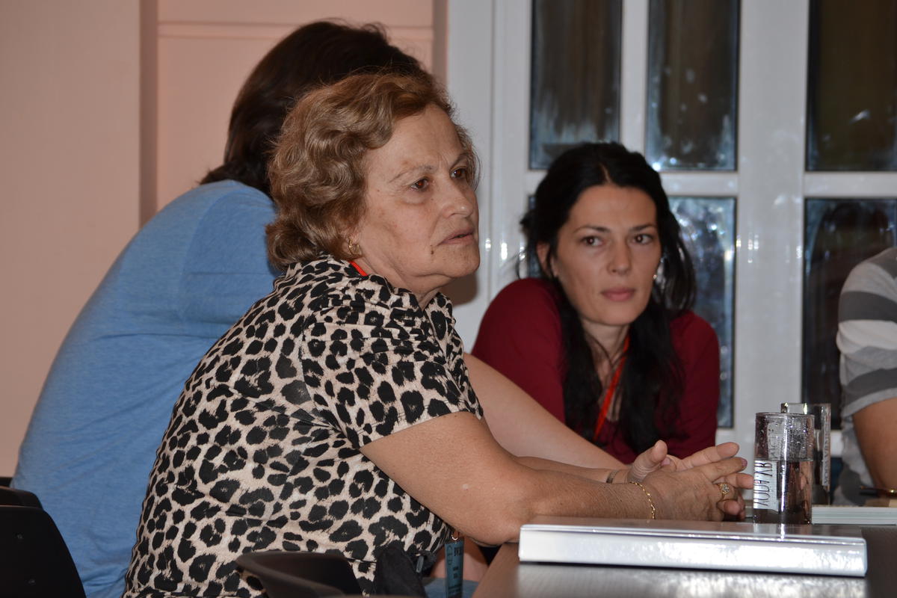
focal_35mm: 129
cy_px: 299
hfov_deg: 15.9
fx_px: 3214
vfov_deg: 10.6
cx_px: 448
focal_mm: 86
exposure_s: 1/60
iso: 200
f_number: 5.6
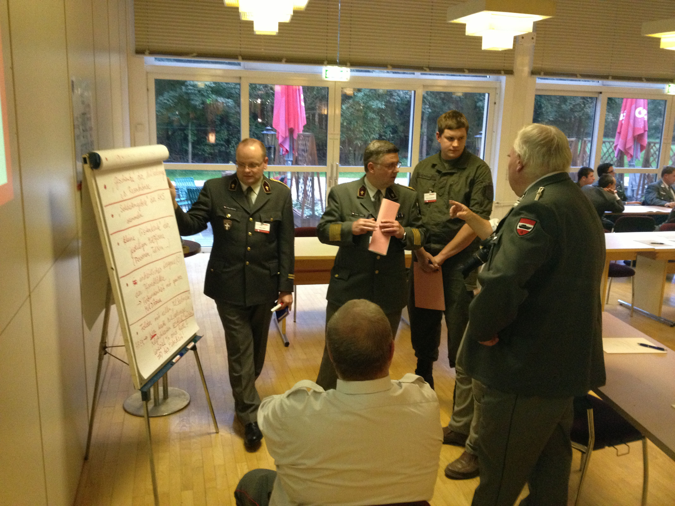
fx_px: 682
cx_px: 338
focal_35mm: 35
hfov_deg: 52.6
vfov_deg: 40.7
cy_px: 253
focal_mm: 4.28
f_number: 2.4
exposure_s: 1/20
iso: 320
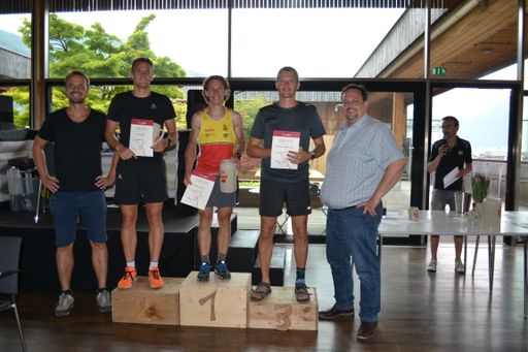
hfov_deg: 61.9
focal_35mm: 30
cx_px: 264
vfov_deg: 43.6
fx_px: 440
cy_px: 176
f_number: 4
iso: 180
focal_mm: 20
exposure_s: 1/125
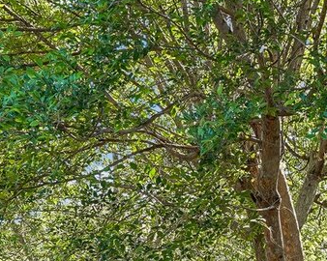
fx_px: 805
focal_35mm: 83
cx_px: 361
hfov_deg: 21.7
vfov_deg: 17.2
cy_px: 353
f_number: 8
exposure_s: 1/30
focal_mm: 18.5
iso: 125
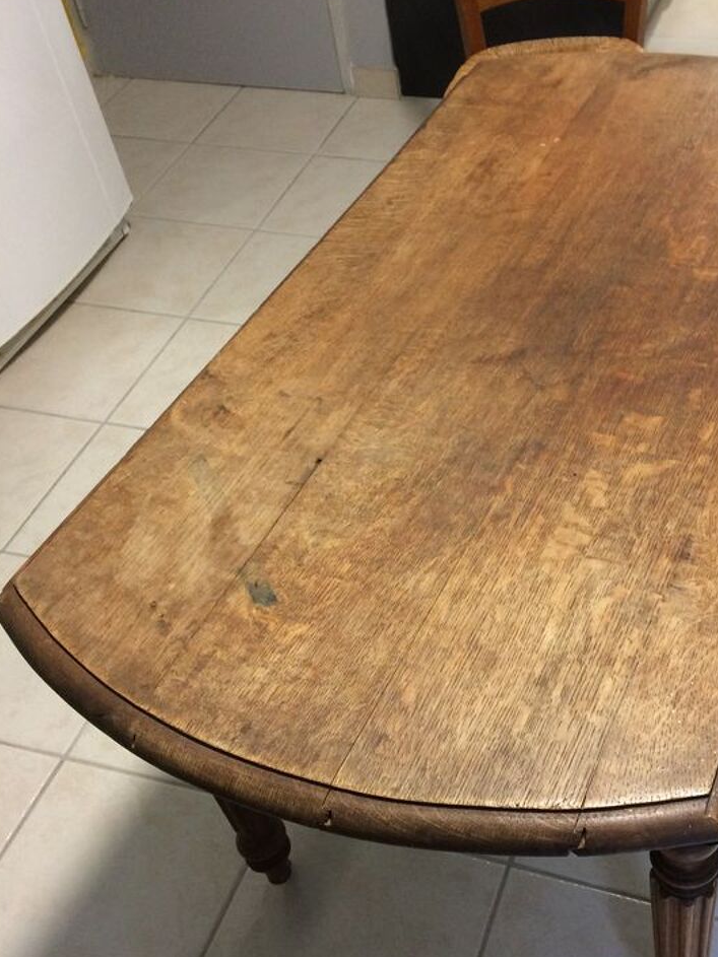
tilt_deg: -47.5
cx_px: 501
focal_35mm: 41
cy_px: 519
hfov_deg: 34.7
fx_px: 1134
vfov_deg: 45.7
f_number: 2.2
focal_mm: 4.15
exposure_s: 1/33
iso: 160
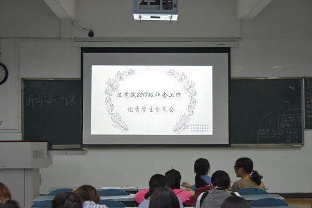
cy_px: 104
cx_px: 156
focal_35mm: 63
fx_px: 546
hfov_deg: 31.9
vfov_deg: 21.6
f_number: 4.5
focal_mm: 42
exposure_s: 1/100
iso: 1600
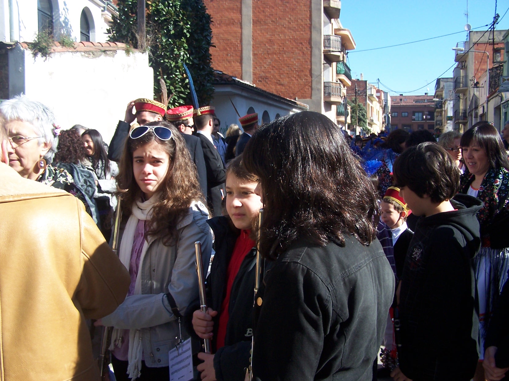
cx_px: 254
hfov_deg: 49.0
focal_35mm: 38
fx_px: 559
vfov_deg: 37.7
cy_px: 190
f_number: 2.8
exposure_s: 1/500
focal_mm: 6.3
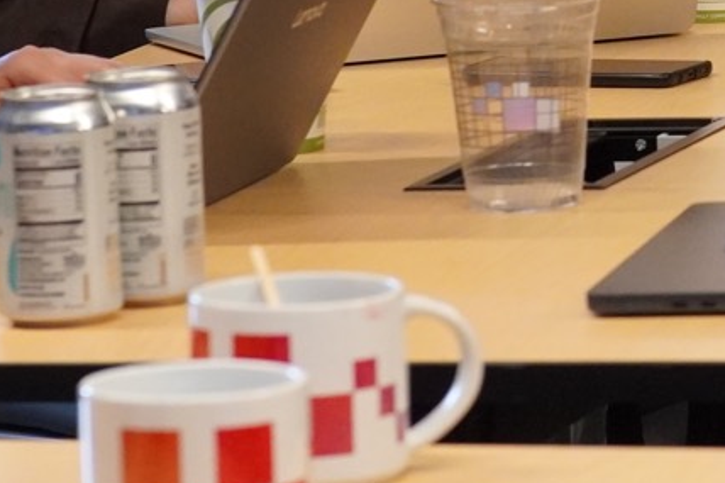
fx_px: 9524
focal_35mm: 473
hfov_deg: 4.3
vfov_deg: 2.9
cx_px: 1370
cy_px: -430
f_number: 4
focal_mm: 75
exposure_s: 1/160
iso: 2500
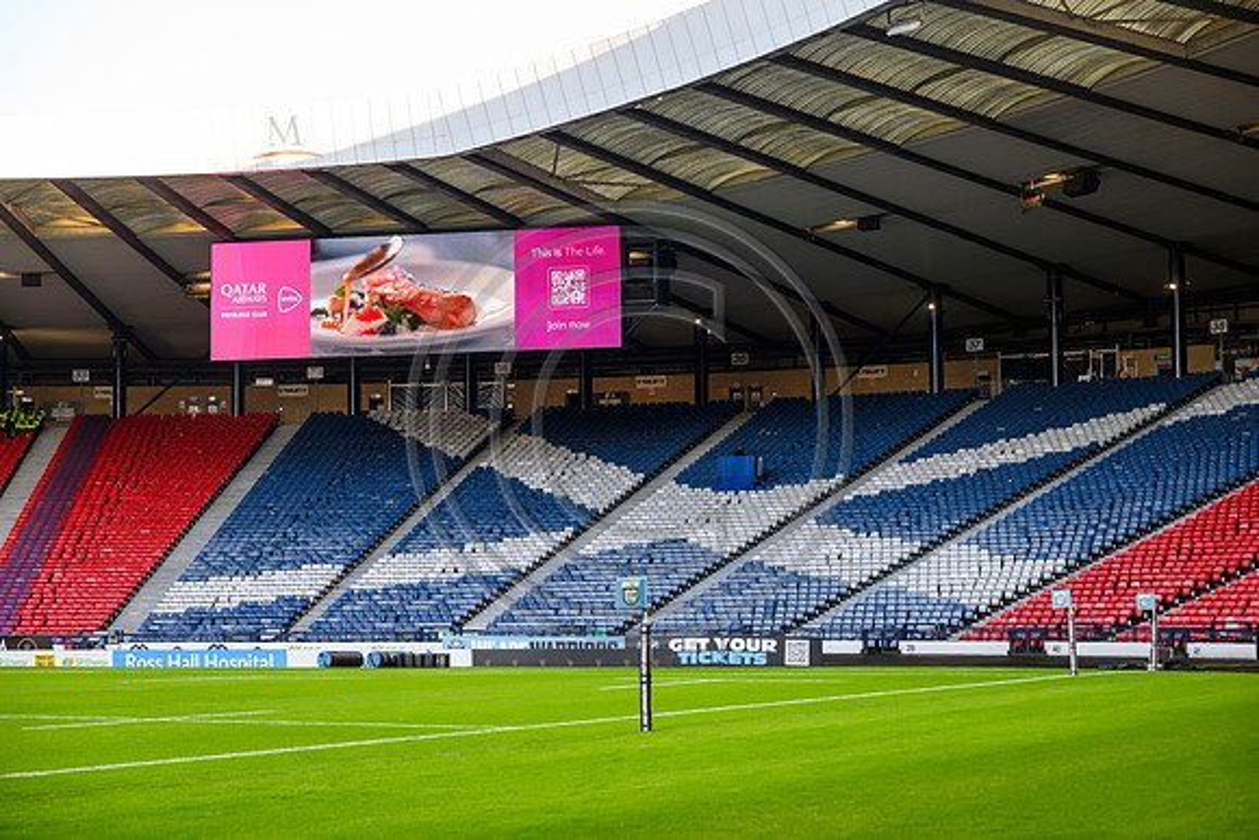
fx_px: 2449
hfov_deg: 28.8
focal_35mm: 70
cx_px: 630
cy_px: 420
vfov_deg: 19.5
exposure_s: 1/500
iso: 500
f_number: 3.5
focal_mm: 70
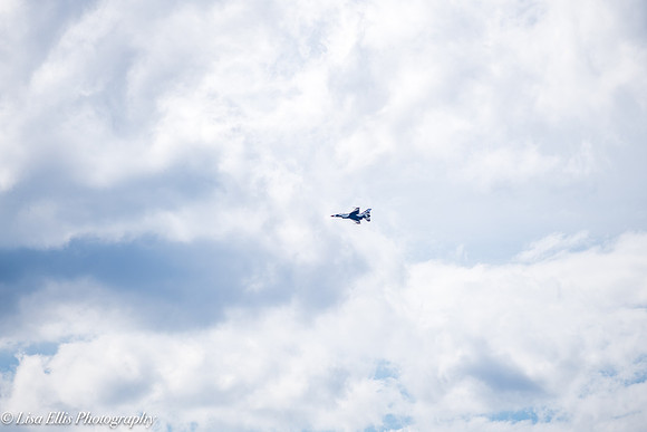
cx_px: 324
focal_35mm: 240
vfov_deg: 5.7
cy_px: 216
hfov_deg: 8.6
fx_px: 4314
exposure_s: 1/1600
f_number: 5
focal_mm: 200
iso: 100
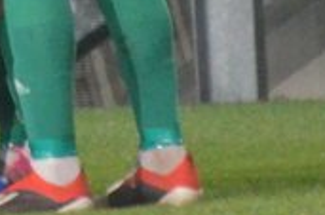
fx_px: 28386
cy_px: -311
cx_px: -182
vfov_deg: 0.4
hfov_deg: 0.7
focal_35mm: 3153
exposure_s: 1/320
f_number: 5.6
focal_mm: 300
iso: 3200
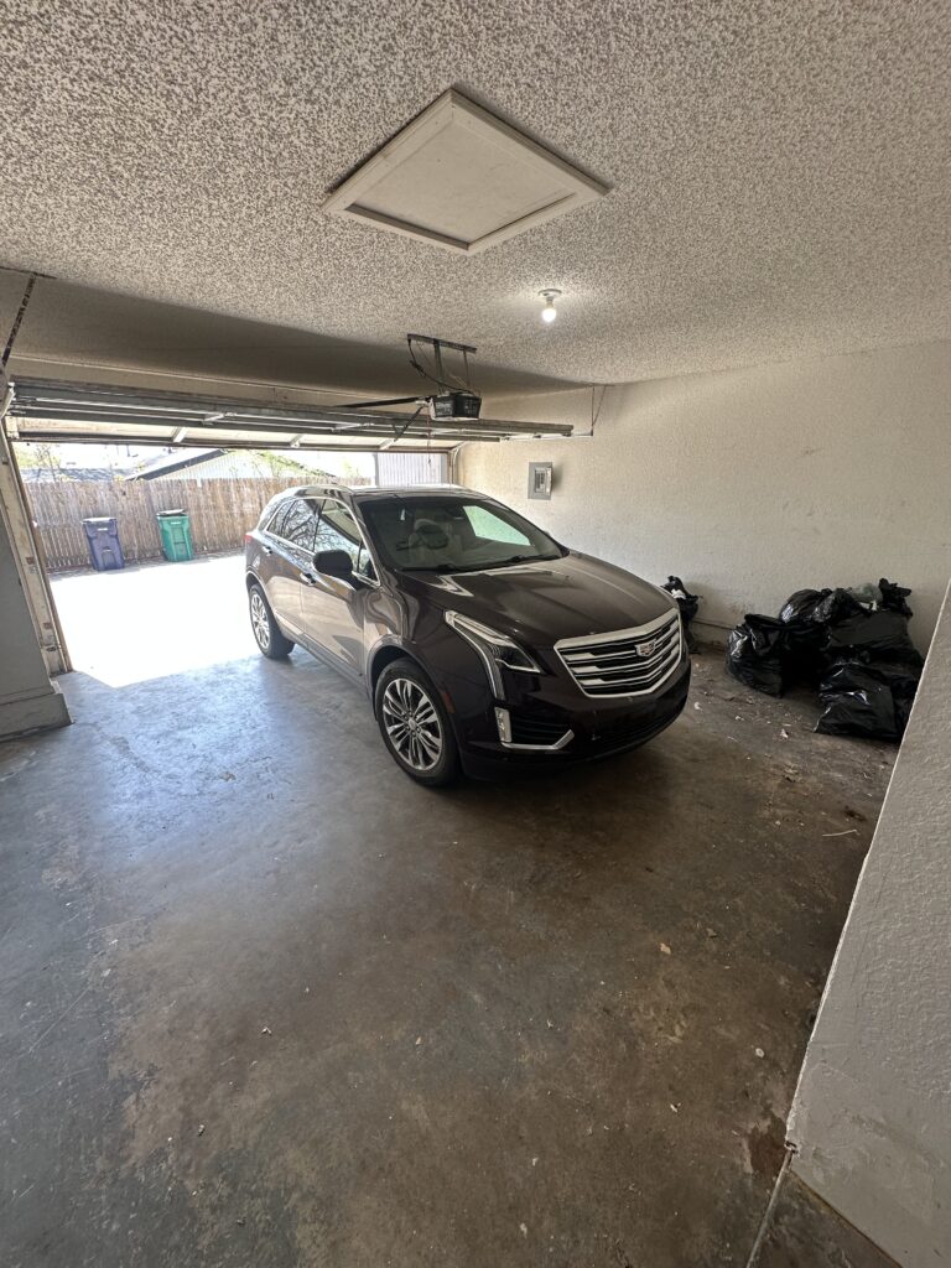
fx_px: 513
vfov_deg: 102.1
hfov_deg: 85.7
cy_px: 634
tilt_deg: -19.0
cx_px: 476
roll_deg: -0.6
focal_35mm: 14
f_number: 2.2
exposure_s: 1/120
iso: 100
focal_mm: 2.22
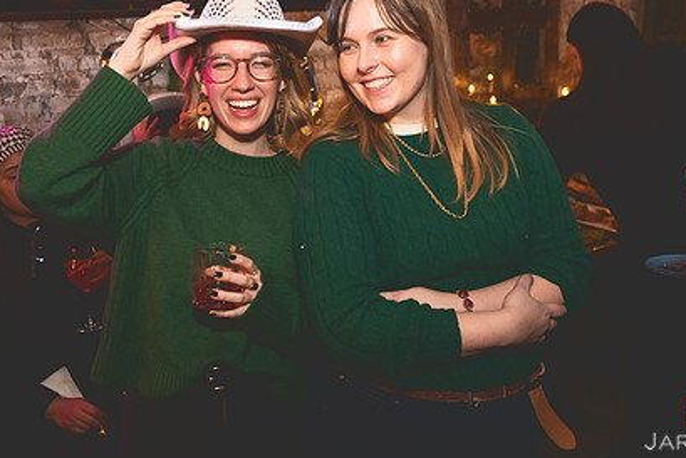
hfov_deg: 53.1
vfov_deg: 36.6
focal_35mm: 36
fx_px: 686
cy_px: 162
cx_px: 319
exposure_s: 1/100
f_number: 3.2
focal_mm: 24
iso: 3200
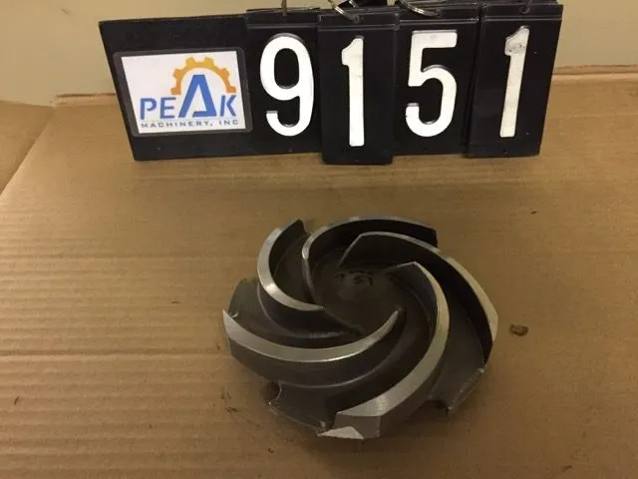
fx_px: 534
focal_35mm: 29
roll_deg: +0.2
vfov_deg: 48.2
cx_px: 319
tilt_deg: -39.5
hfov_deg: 61.7
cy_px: 240
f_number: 2.2
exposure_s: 1/15
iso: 250
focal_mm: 4.15
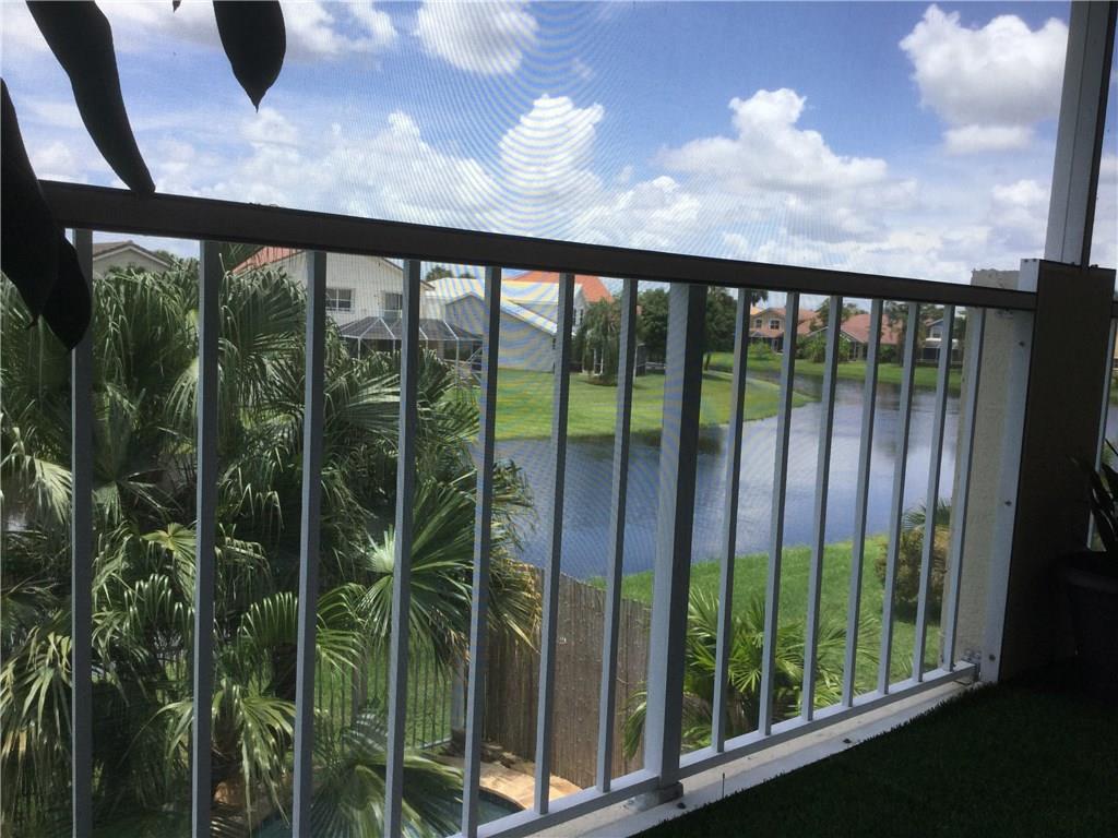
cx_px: 559
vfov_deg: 45.4
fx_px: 1001
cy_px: 419
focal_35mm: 31
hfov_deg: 58.4
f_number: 2.4
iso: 25
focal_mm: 3.3
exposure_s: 1/762
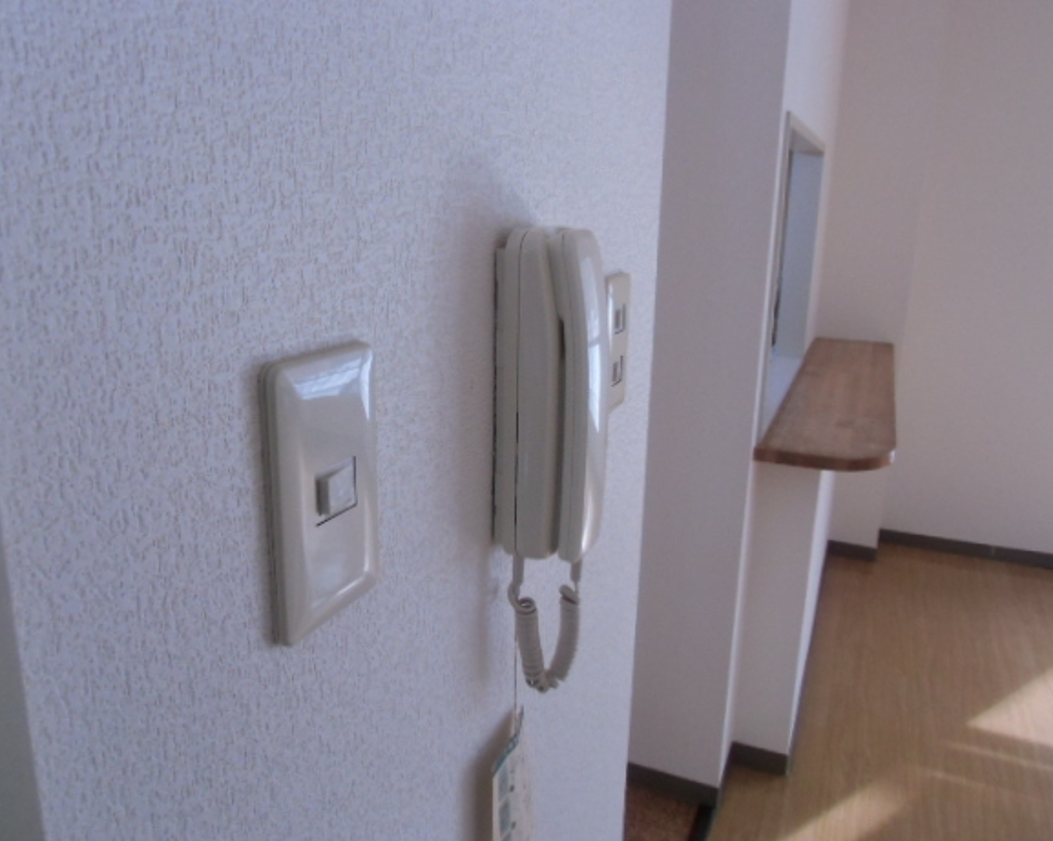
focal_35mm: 26
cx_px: 533
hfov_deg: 66.1
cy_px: 425
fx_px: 810
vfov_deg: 54.9
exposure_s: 1/100
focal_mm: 4.24
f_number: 3
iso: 400
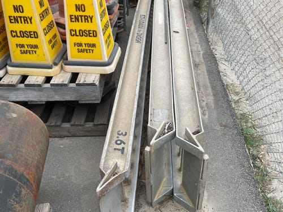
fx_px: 213
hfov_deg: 67.3
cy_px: 106
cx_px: 142
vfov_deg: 53.1
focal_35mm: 26
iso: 32
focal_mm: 4.2
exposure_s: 1/428
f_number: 1.6
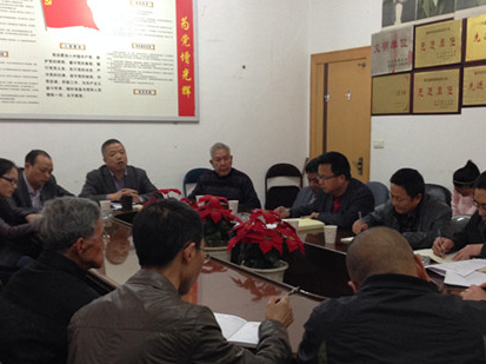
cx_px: 291
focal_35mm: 48
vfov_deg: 30.1
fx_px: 673
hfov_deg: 39.5
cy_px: 226
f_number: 2.4
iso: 200
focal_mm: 4.12
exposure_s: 1/20
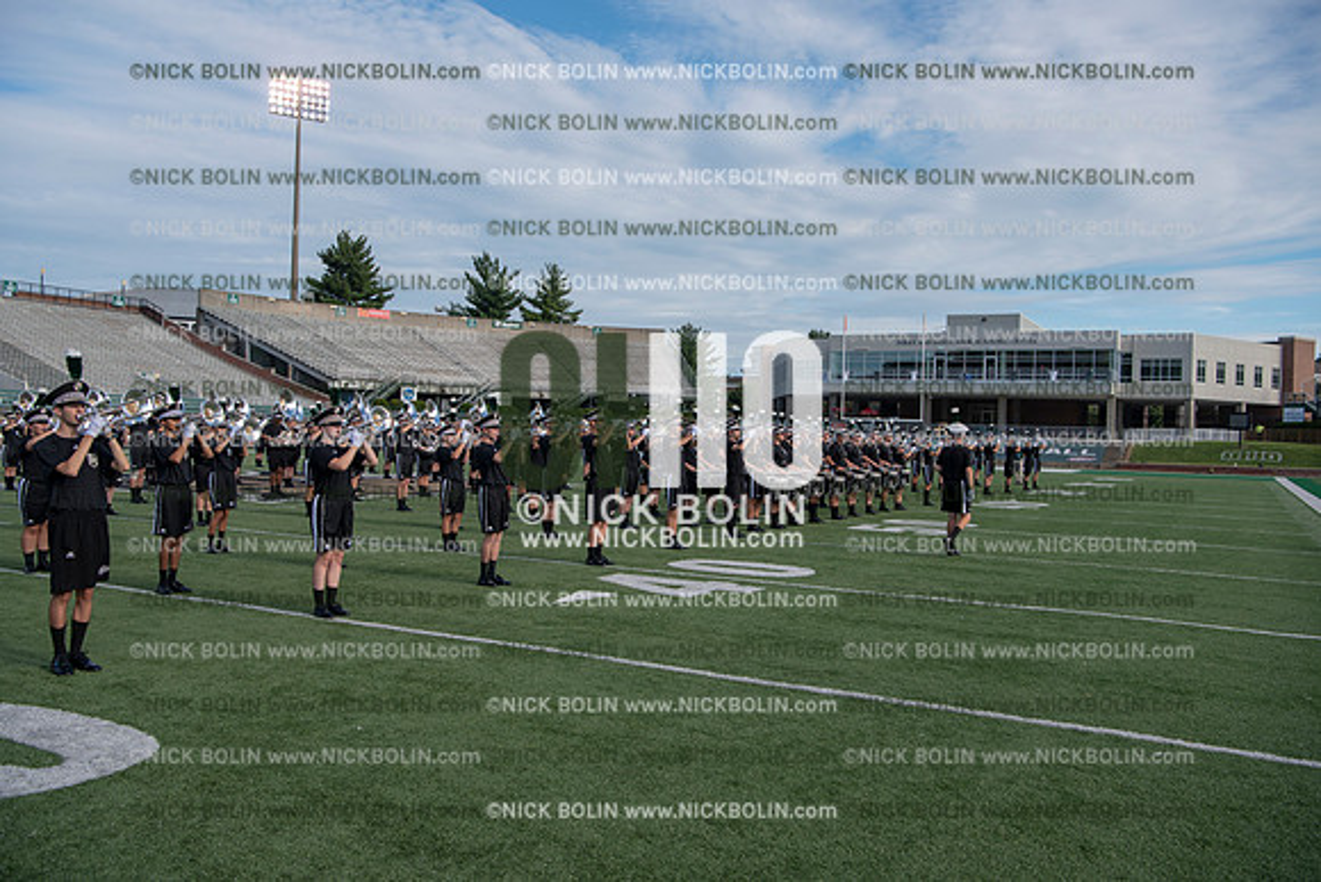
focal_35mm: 31
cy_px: 441
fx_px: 1138
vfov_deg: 42.3
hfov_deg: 60.3
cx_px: 660
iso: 100
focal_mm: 31
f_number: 5.6
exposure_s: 1/640
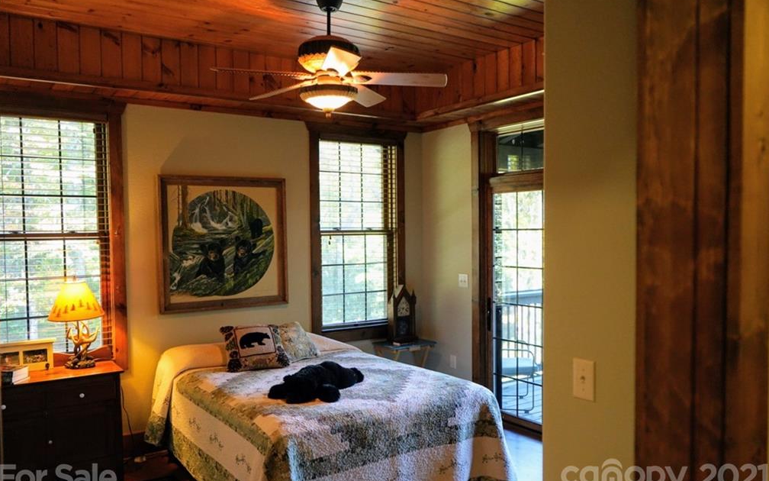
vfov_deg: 43.1
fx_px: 608
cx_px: 384
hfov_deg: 64.6
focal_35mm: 29
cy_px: 251
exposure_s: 1/160
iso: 3200
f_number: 3.5
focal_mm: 28
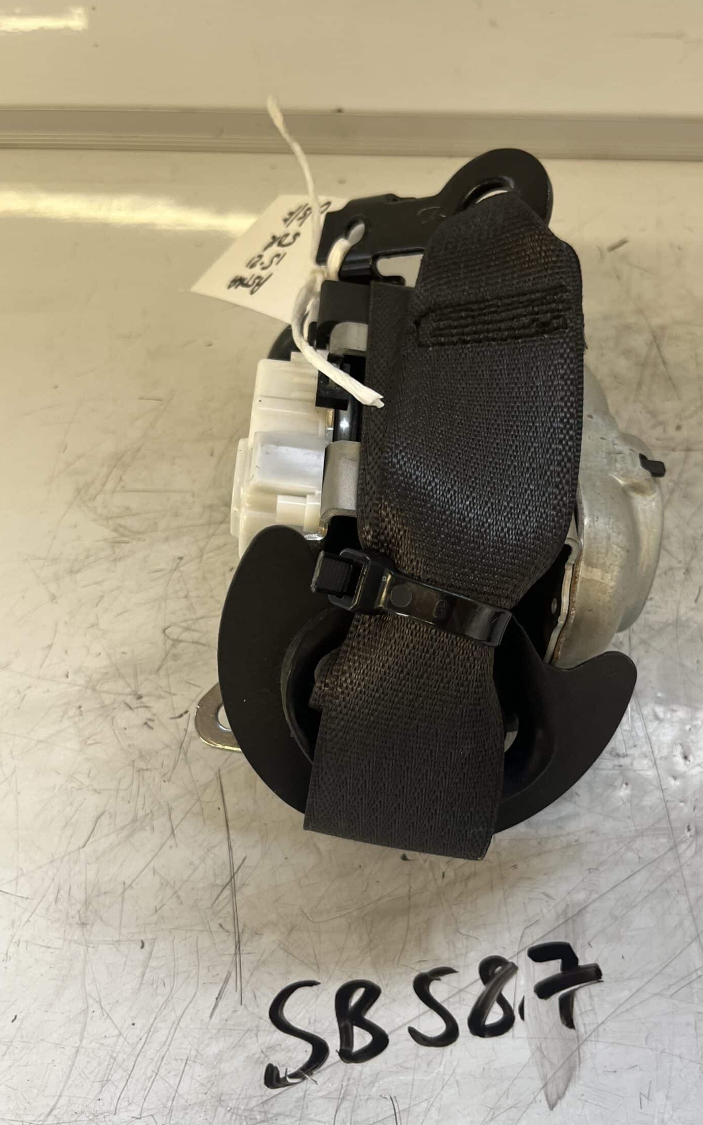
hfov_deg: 39.2
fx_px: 981
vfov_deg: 59.5
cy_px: 616
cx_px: 438
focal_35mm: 32
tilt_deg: -58.7
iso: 125
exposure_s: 1/121
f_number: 1.6
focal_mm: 5.1
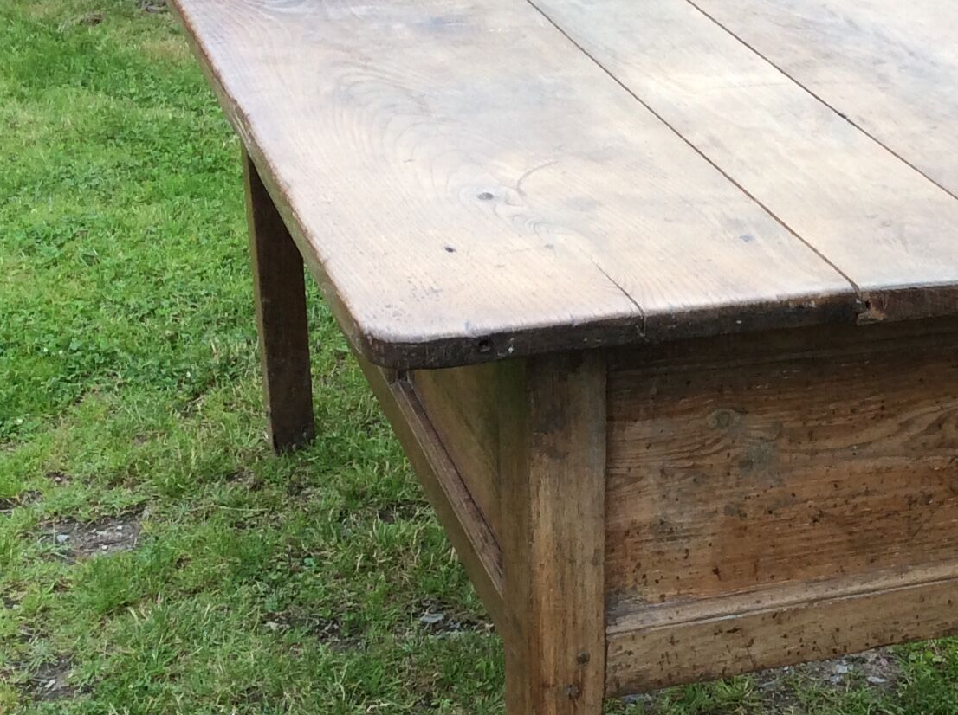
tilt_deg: -30.0
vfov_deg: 19.6
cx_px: 720
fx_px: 2072
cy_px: 435
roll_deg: +0.1
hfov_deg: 25.7
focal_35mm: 75
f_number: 2.4
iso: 32
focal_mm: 3.3
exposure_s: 1/173
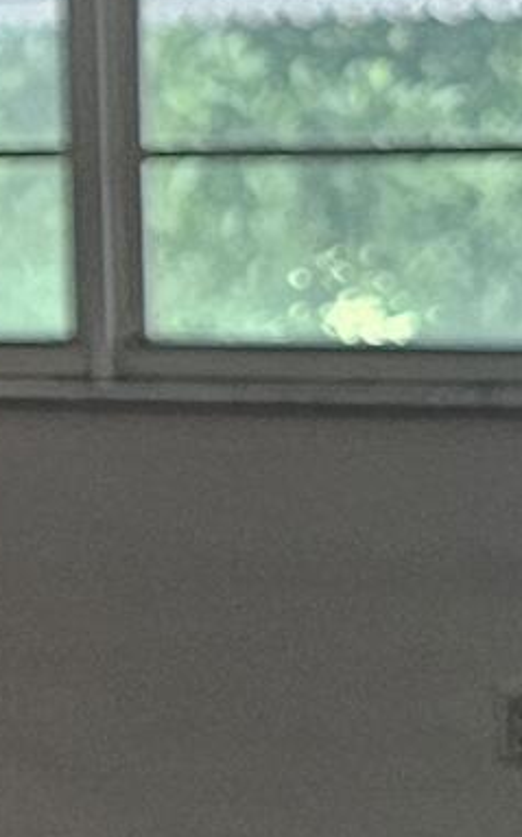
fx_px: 4352
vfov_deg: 10.9
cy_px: 188
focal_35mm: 191
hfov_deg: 6.1
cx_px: -1334
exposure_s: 1/120
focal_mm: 6.3
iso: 160
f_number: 1.7
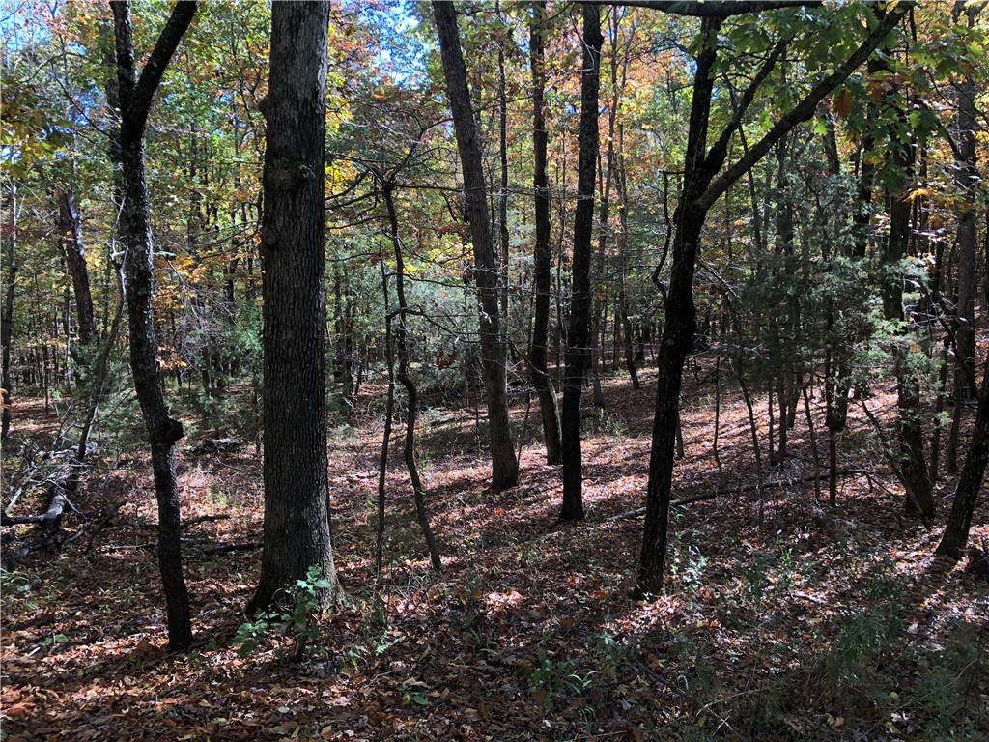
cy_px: 371
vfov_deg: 49.7
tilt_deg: -7.7
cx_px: 494
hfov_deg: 63.4
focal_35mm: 28
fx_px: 800
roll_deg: +3.4
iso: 32
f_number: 1.8
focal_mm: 3.99
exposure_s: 1/120
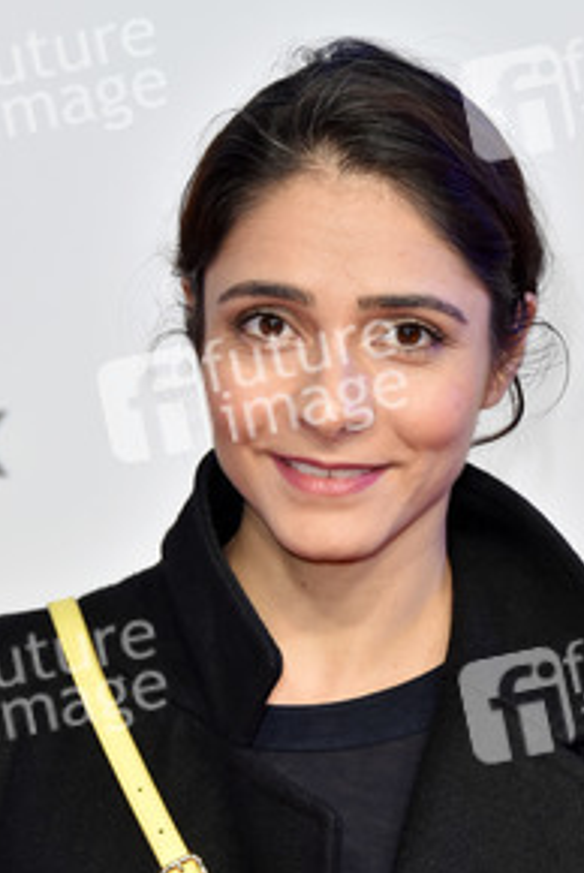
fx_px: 4175
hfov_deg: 8.0
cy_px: 542
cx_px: 340
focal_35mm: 172
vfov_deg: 11.9
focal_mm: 125
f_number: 6.3
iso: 1250
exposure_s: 1/160
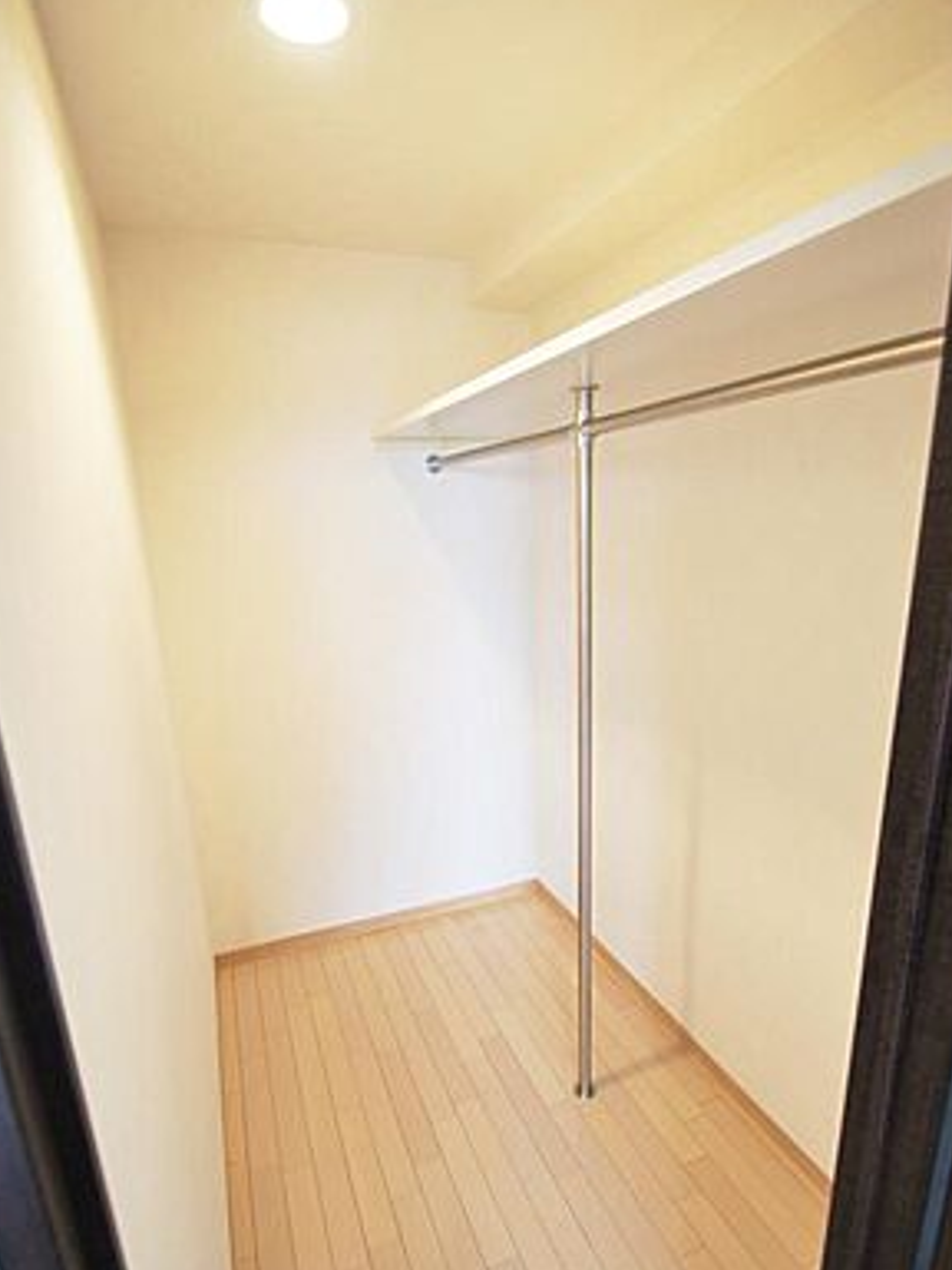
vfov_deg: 87.5
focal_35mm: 18
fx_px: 660
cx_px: 474
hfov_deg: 71.6
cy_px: 698
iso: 125
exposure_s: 1/30
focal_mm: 10
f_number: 3.5
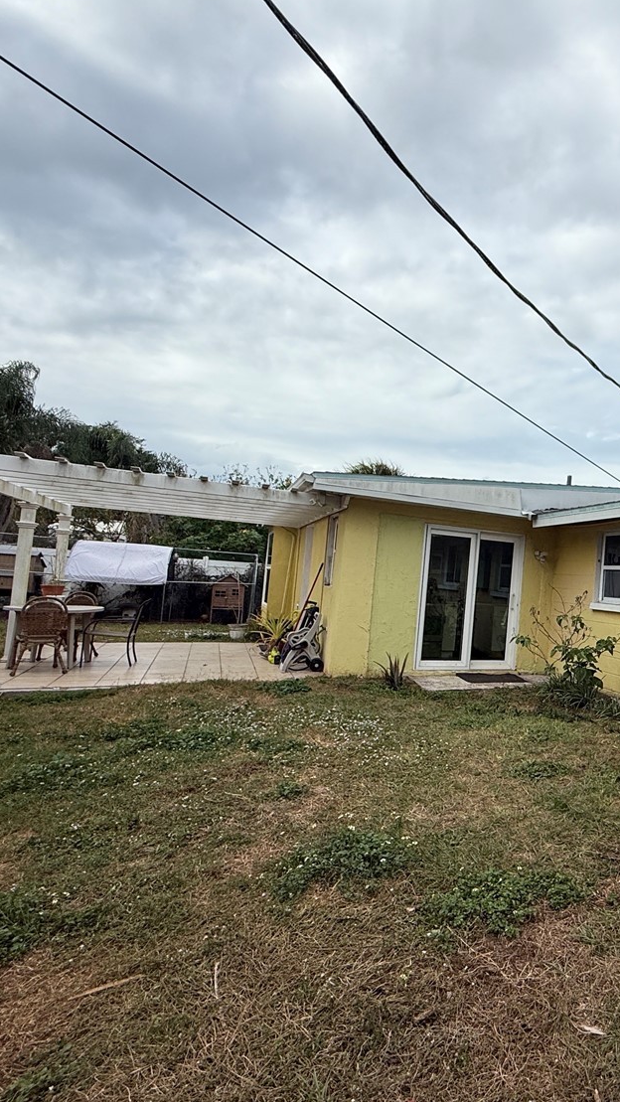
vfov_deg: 81.2
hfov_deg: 45.4
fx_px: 643
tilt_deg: +3.4
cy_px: 555
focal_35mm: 22
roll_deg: -4.4
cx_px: 585
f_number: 2.2
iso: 50
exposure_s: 1/2717
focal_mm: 2.22
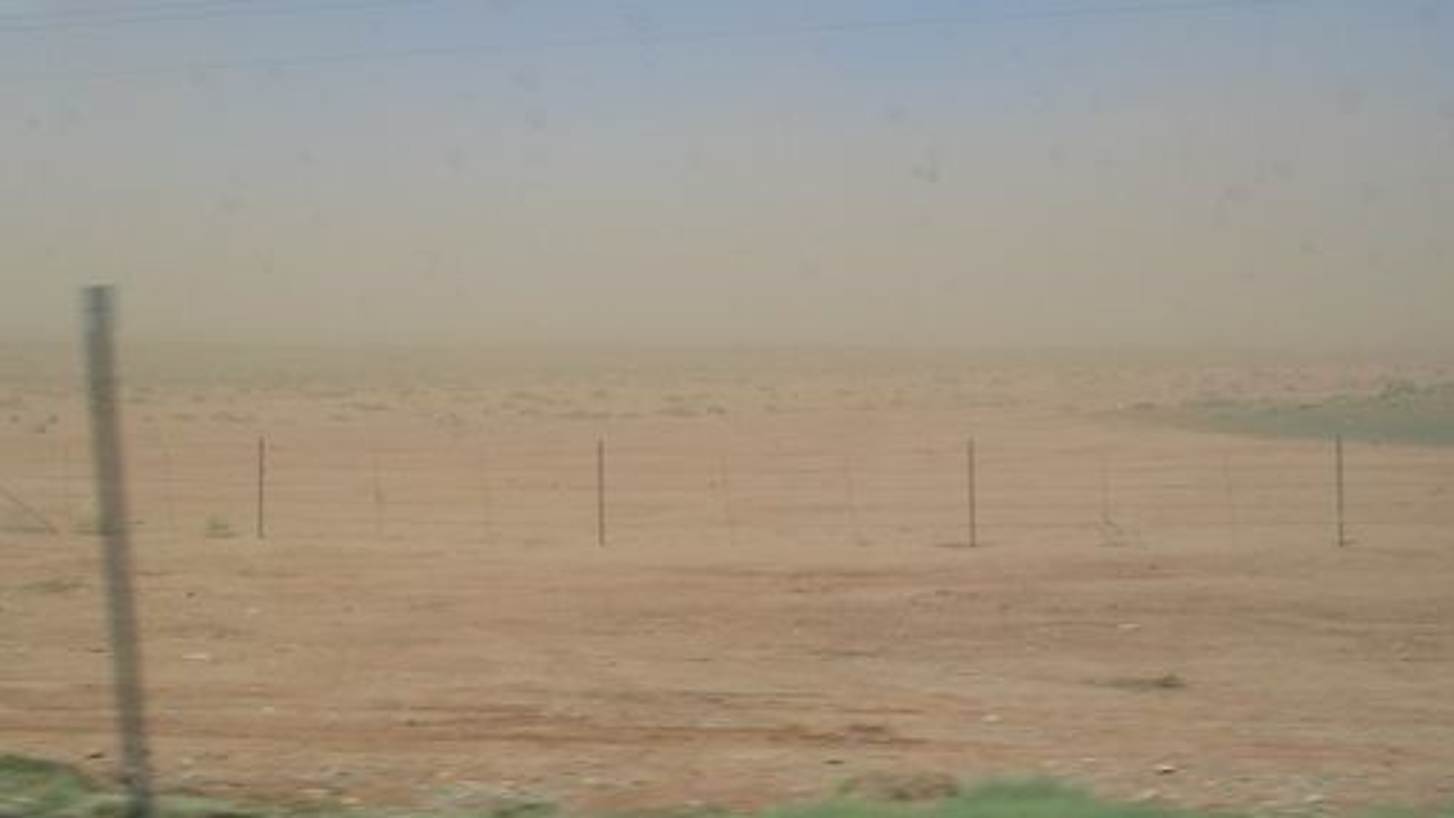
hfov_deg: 39.7
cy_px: 182
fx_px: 2005
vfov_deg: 22.8
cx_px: 593
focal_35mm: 52
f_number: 5.6
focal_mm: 5.8
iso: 50
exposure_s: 1/354
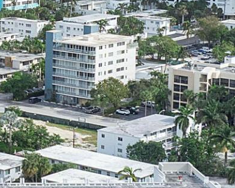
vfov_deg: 8.9
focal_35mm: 172
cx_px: -146
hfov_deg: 10.7
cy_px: 7
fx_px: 1196
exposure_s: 1/2000
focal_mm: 12.29
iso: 100
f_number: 2.8
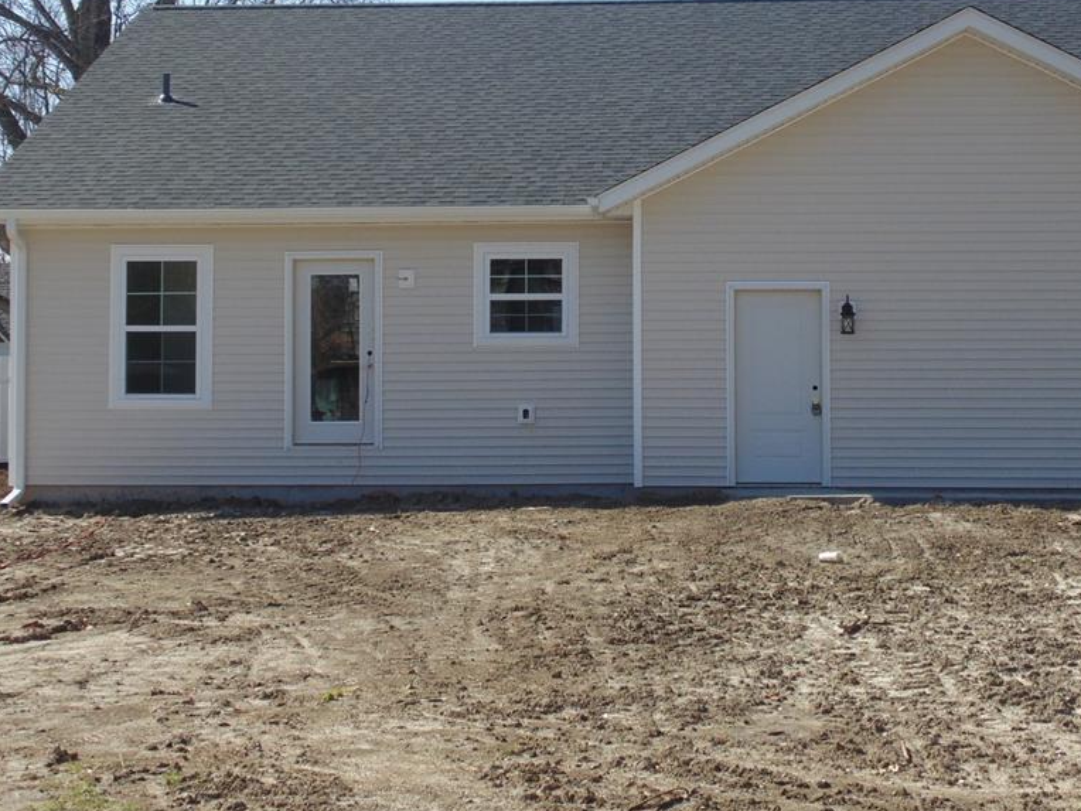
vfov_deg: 20.7
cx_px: 603
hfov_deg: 27.4
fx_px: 2217
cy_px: 297
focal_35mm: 71
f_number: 3.9
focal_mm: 9.5
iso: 80
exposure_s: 1/640
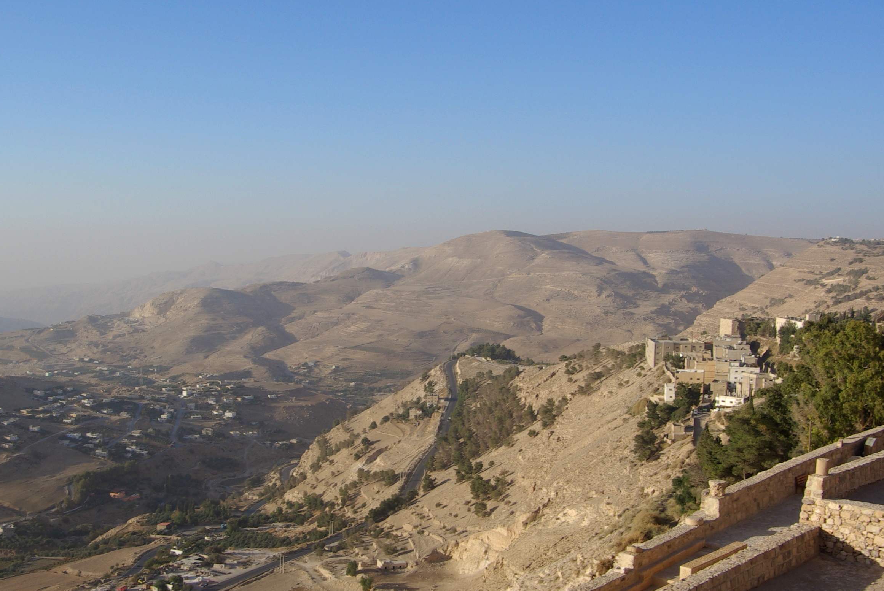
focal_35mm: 40
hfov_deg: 47.9
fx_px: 983
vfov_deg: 33.5
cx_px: 326
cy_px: 315
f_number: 13
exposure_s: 1/125
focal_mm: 16
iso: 100
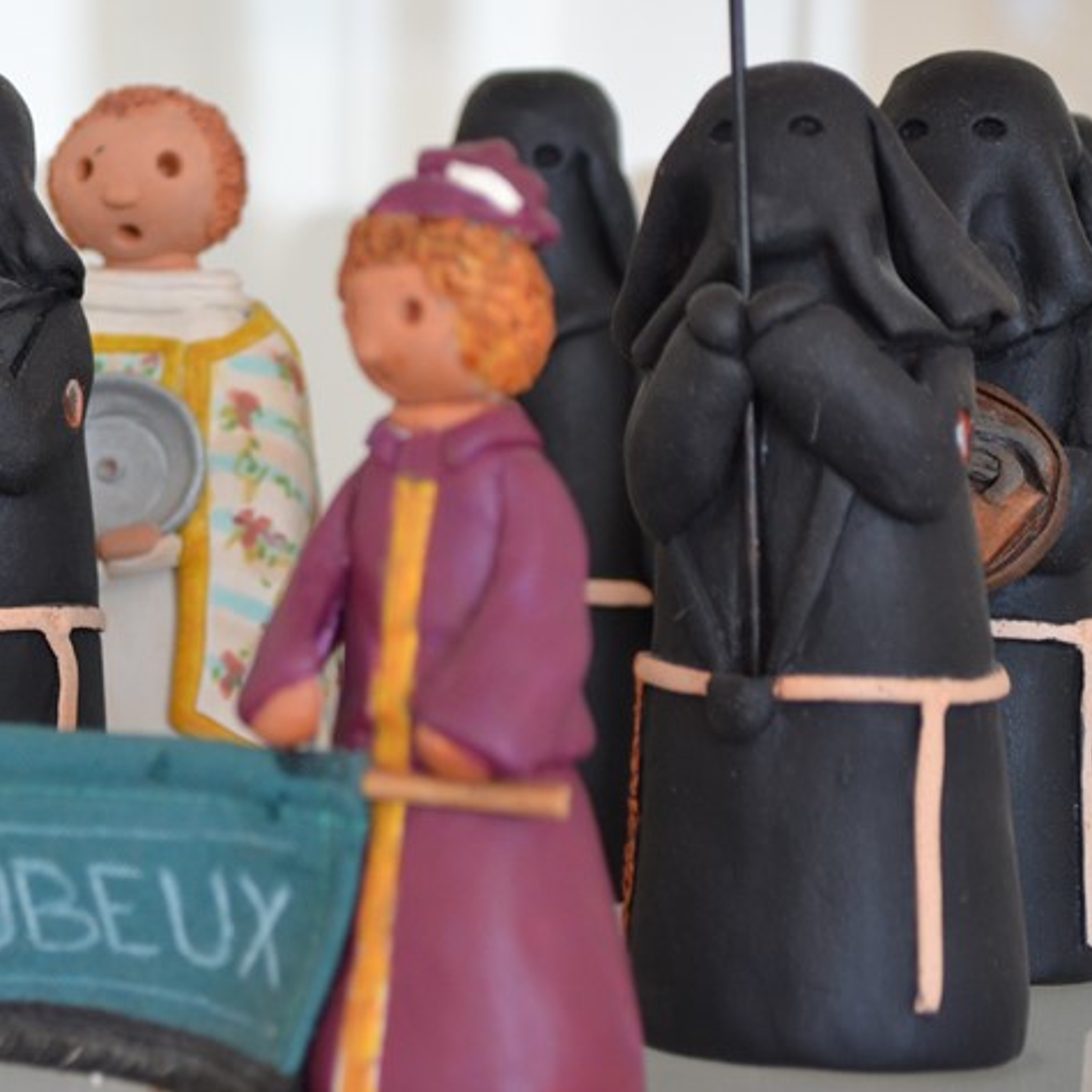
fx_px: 4319
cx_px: -23
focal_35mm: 121
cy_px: 415
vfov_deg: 14.4
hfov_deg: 14.2
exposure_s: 1/50
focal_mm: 44
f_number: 5.3
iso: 400
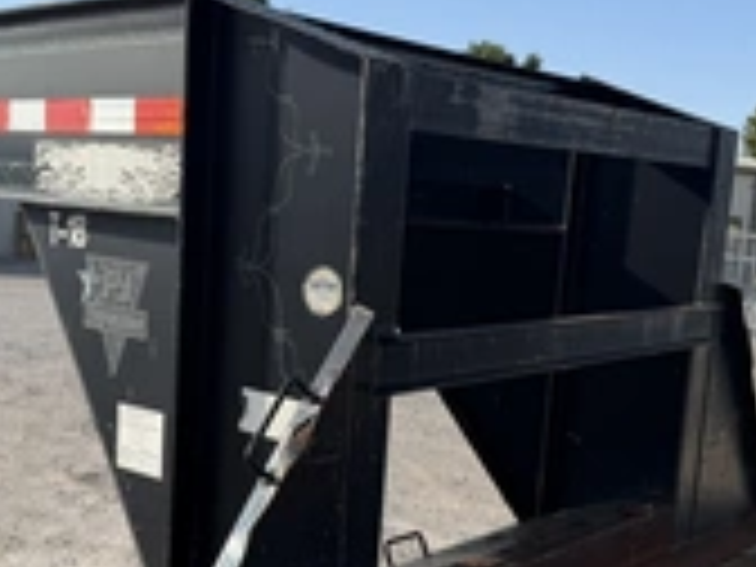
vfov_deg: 25.3
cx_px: 333
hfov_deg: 33.7
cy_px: 441
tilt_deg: -9.0
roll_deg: -4.8
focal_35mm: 57
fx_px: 1245
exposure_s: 1/3759
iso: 80
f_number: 1.78
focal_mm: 6.76
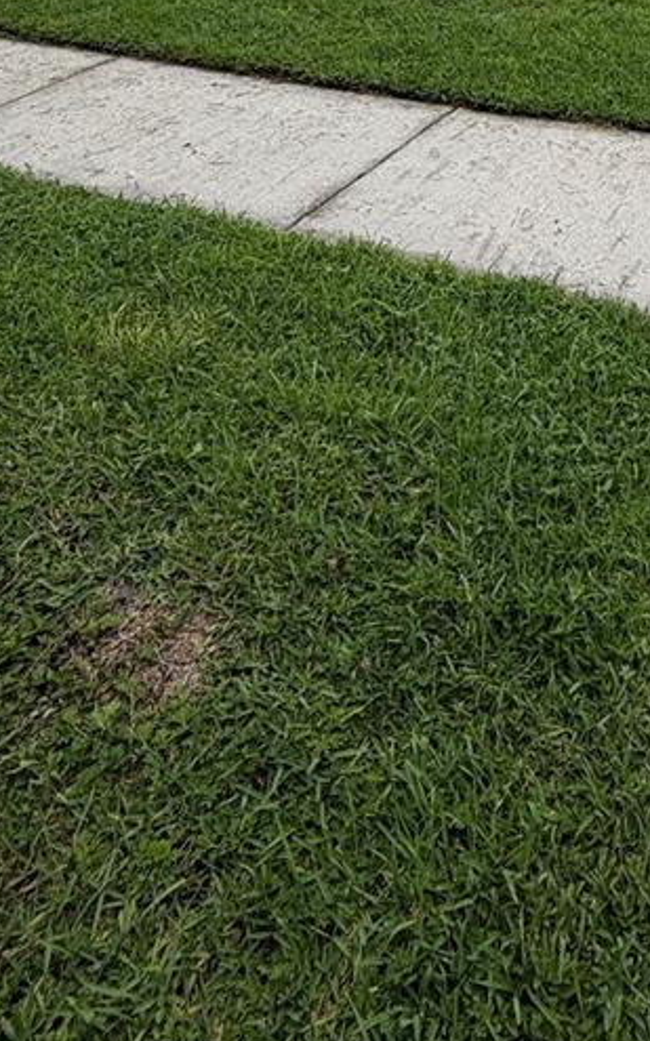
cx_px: 562
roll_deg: +0.9
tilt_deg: -3.6
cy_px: -177
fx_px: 1021
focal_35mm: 36
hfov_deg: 33.8
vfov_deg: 40.2
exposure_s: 1/770
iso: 25
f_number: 2.2
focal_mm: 2.22
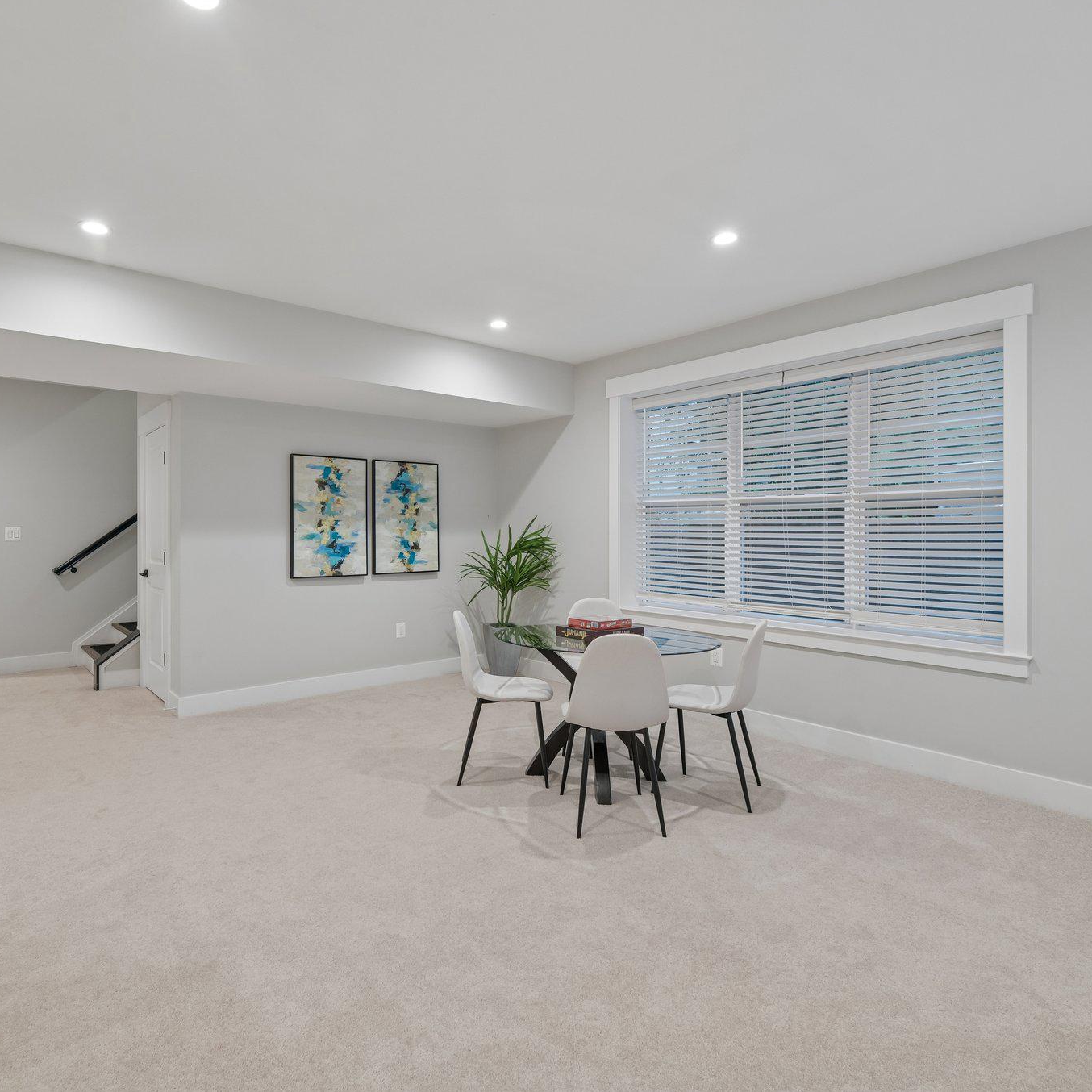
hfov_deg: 80.2
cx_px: 468
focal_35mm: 18
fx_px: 642
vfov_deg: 80.7
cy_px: 543
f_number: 8
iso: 400
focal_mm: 14
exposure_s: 1/10
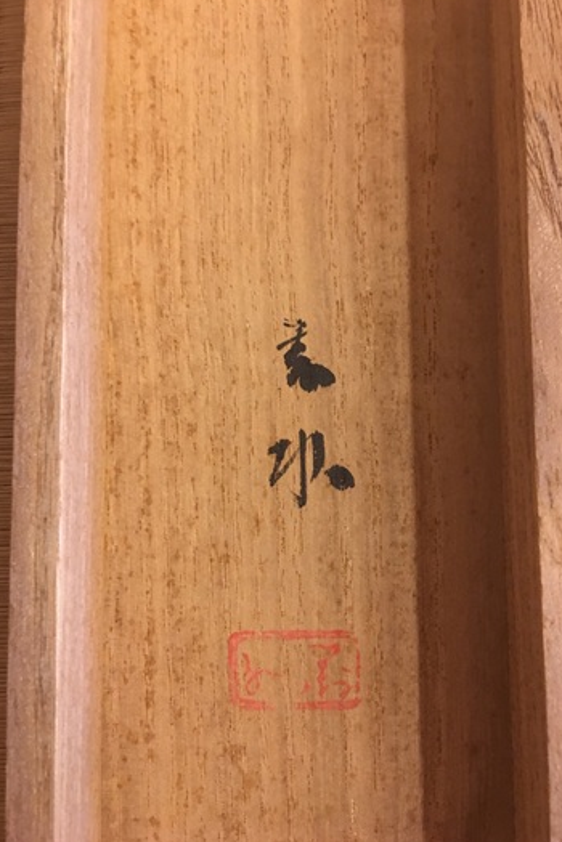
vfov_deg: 60.3
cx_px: 319
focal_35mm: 31
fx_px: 726
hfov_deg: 42.2
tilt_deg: -84.8
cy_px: 425
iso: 100
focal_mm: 4.15
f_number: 2.2
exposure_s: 1/4
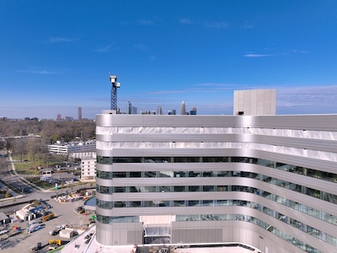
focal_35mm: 24
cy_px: 126
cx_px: 168
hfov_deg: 71.6
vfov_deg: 56.8
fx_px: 234
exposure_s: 1/2500
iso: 100
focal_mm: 12.29
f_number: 2.8
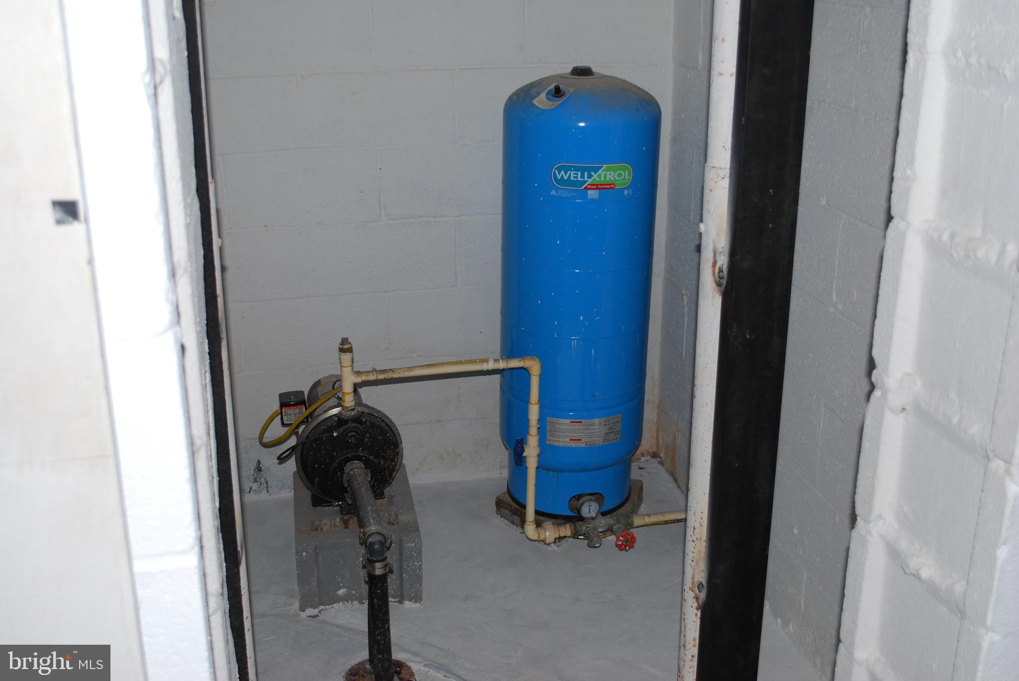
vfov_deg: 34.3
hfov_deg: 49.5
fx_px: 1105
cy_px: 340
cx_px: 510
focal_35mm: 39
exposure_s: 1/60
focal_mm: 26
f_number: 4.5
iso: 200
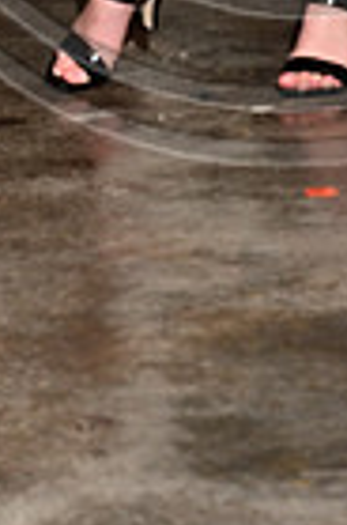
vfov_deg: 6.9
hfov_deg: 4.7
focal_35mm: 293
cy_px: -329
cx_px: 283
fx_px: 4257
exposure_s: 1/125
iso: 1000
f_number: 6.3
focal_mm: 70
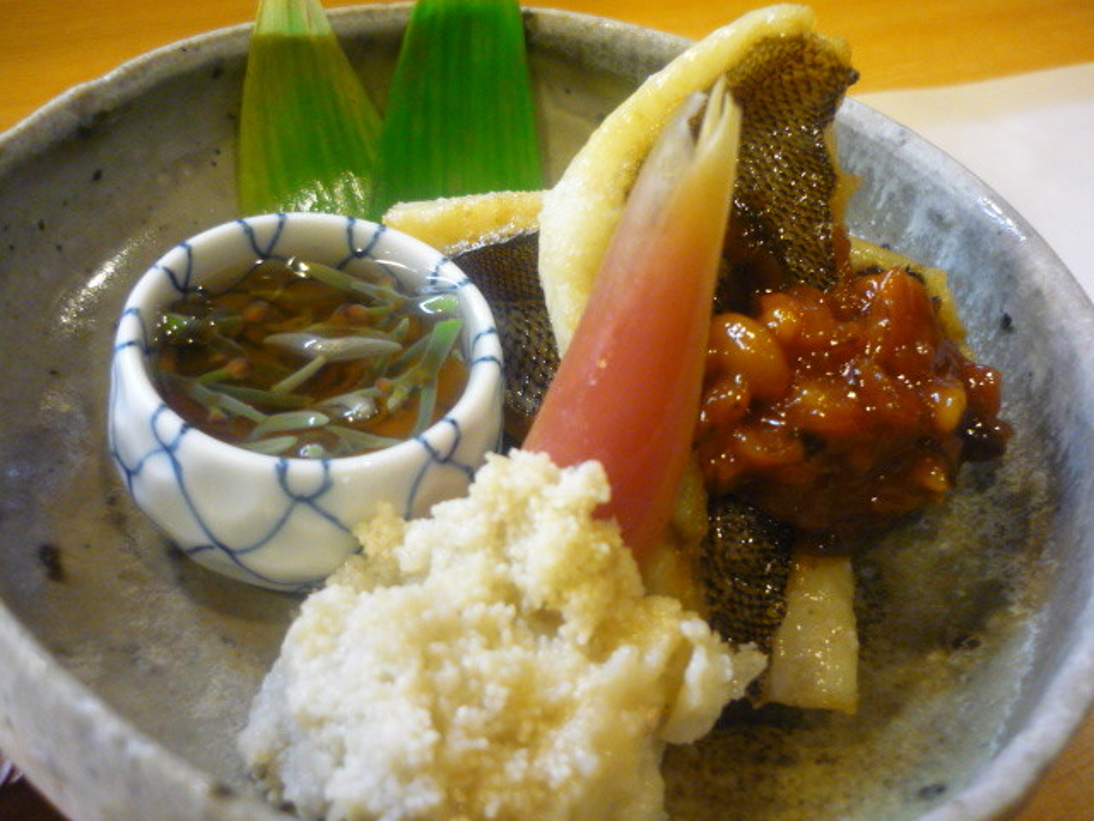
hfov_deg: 55.4
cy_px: 410
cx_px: 547
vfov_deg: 42.9
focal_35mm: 33
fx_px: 1043
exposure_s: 1/13
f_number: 2.8
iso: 400
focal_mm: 5.5
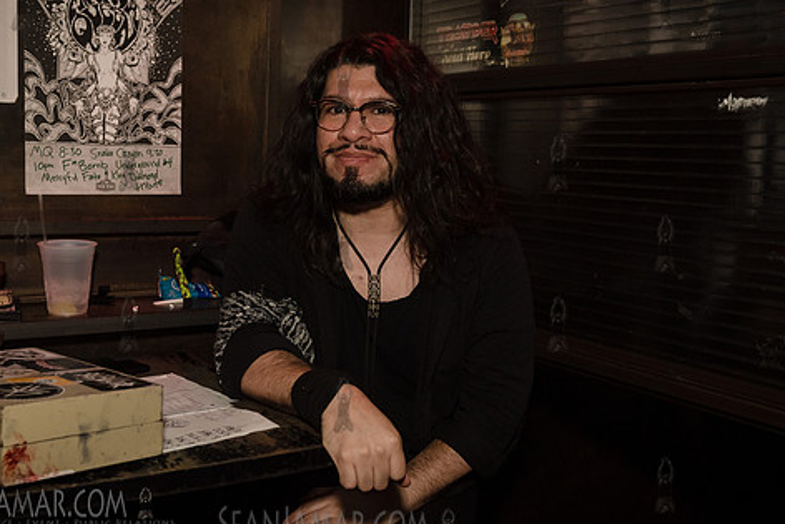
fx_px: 938
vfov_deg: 31.2
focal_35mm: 43
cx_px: 343
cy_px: 242
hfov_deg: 45.3
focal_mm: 35
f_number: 4.5
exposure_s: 1/320
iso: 2000
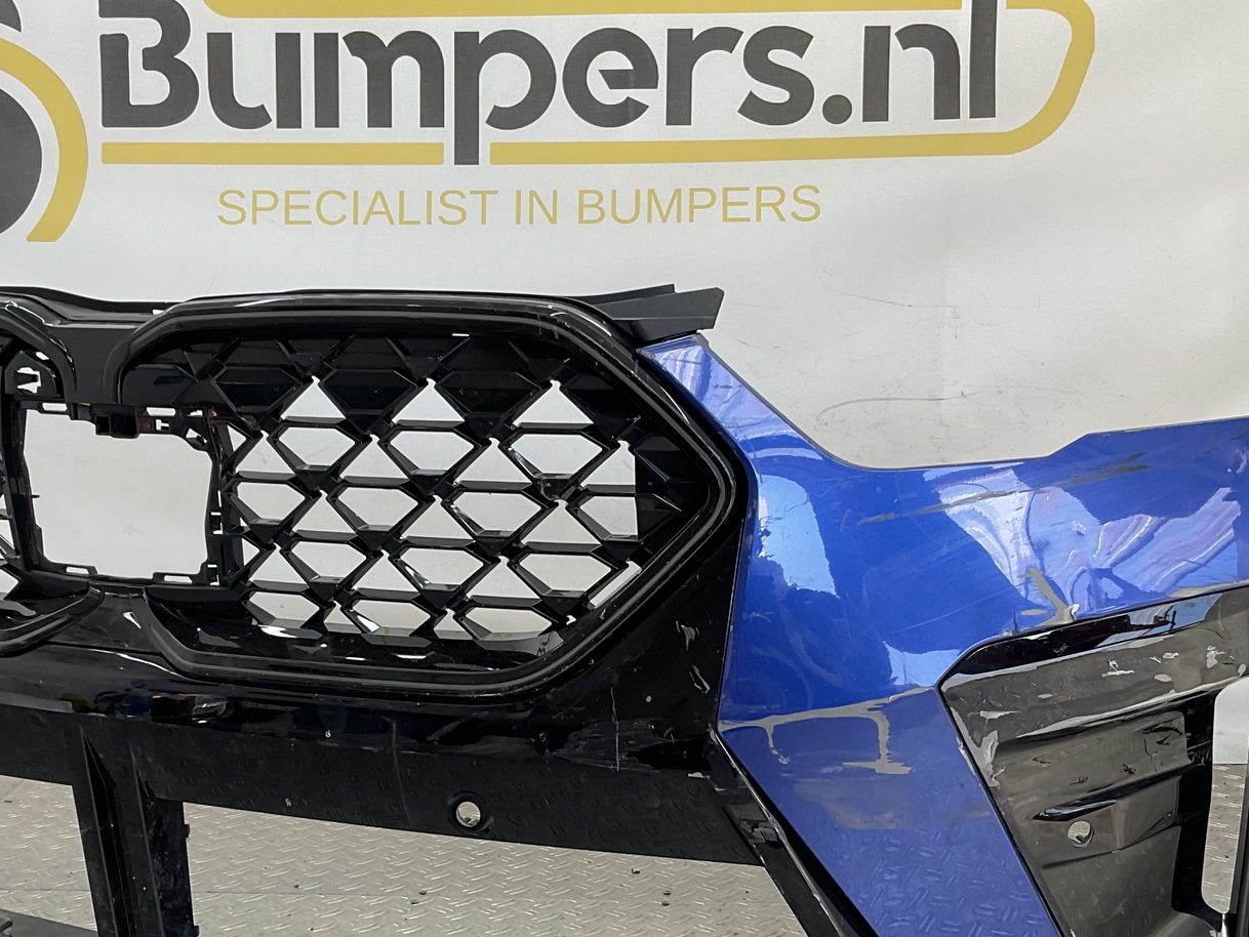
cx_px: 524
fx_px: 1732
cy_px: 627
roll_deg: -1.3
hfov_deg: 39.5
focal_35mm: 48
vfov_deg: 30.1
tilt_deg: -9.4
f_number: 1.8
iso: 16
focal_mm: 3
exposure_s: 1/125
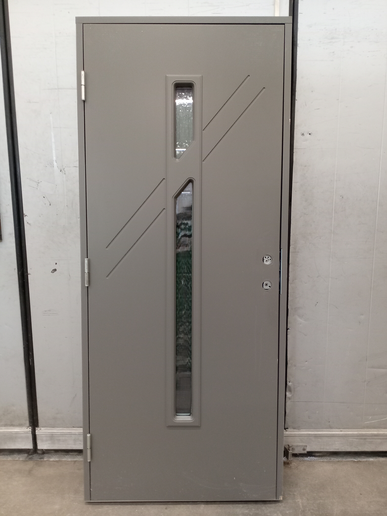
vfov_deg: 65.3
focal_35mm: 27
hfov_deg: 51.4
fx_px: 402
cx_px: 194
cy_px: 258
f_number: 1.8
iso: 1215
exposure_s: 1/20
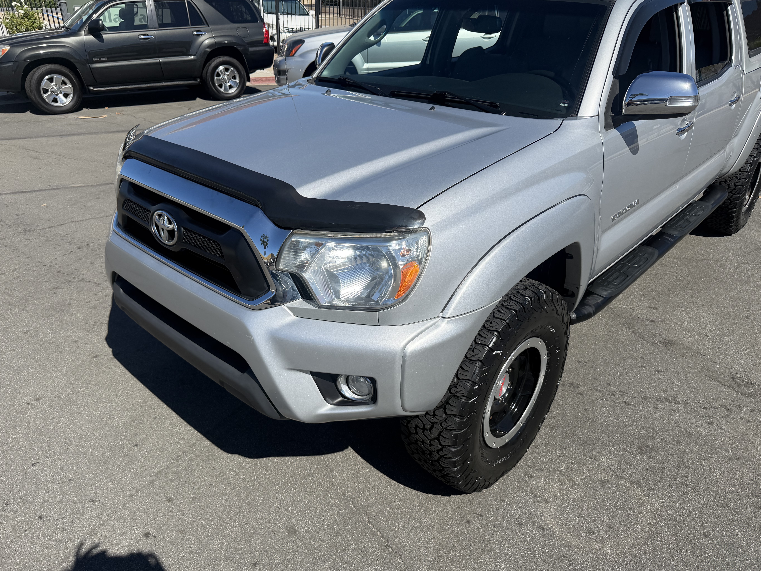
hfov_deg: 69.4
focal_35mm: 25
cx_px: 375
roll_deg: -1.6
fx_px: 550
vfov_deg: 54.9
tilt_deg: -27.3
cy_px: 286
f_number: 1.78
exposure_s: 1/6173
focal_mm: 6.76
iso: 80
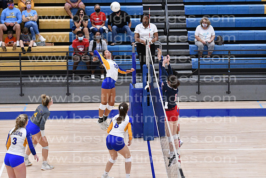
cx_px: 133
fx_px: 998
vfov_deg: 10.2
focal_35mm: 135
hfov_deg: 15.2
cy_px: 89
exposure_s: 1/1000
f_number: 3.2
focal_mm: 90
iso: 6400
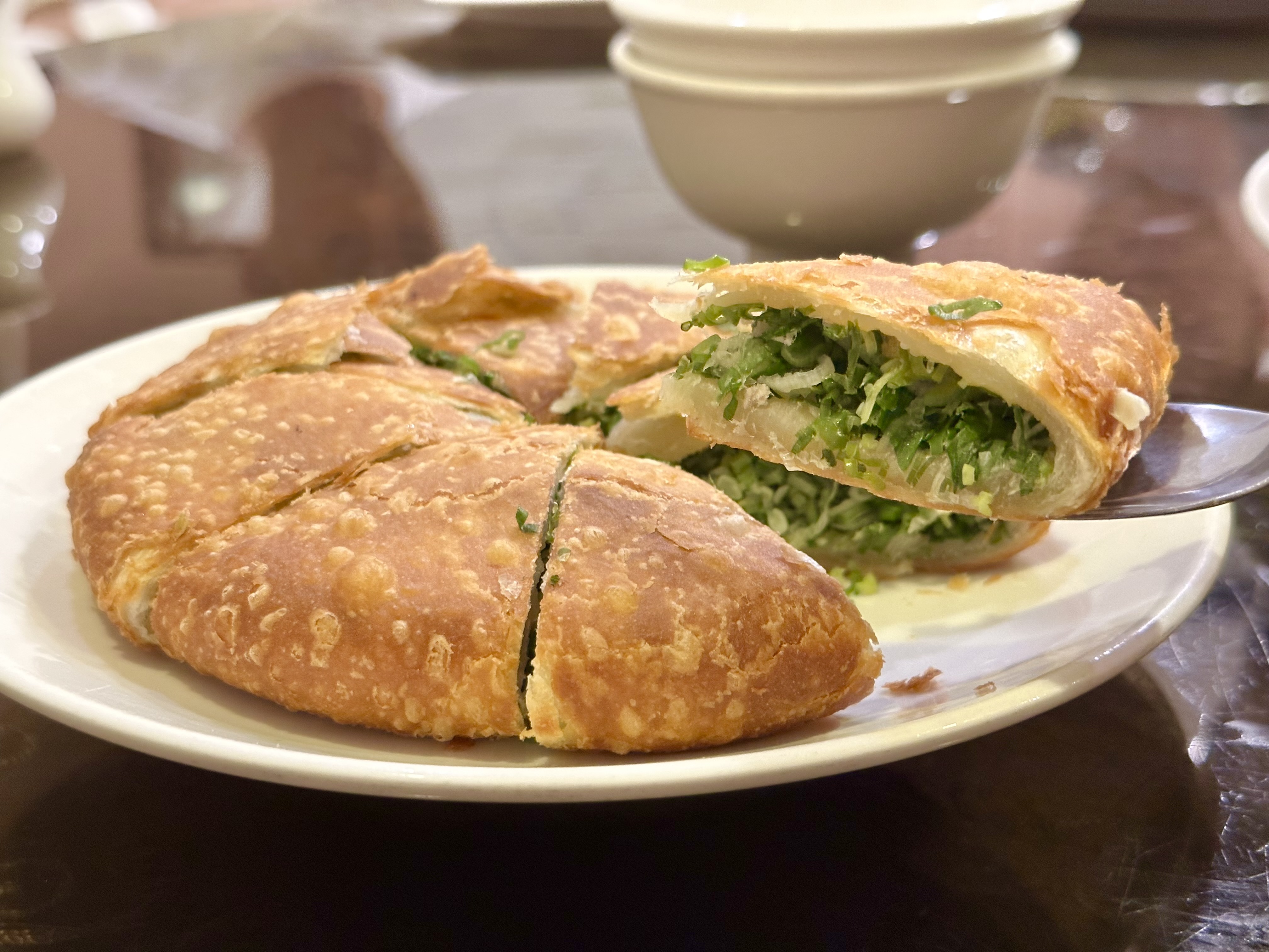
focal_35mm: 48
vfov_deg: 30.3
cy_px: 476
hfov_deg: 39.7
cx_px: 634
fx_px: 1760
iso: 320
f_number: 1.78
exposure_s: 1/40
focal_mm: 6.86
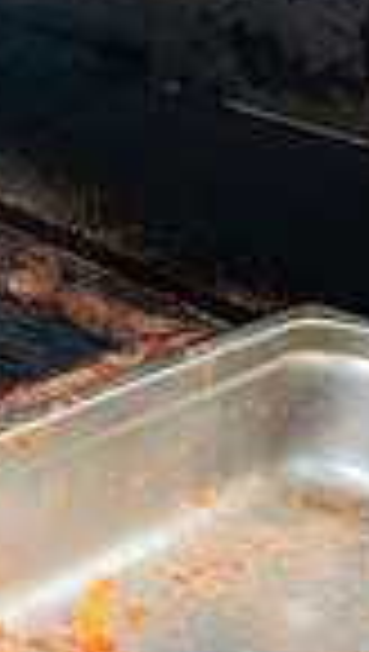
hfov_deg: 11.3
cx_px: -711
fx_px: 1230
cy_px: 81
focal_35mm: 71
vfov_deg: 28.7
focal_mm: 17
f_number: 6.3
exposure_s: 1/160
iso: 125
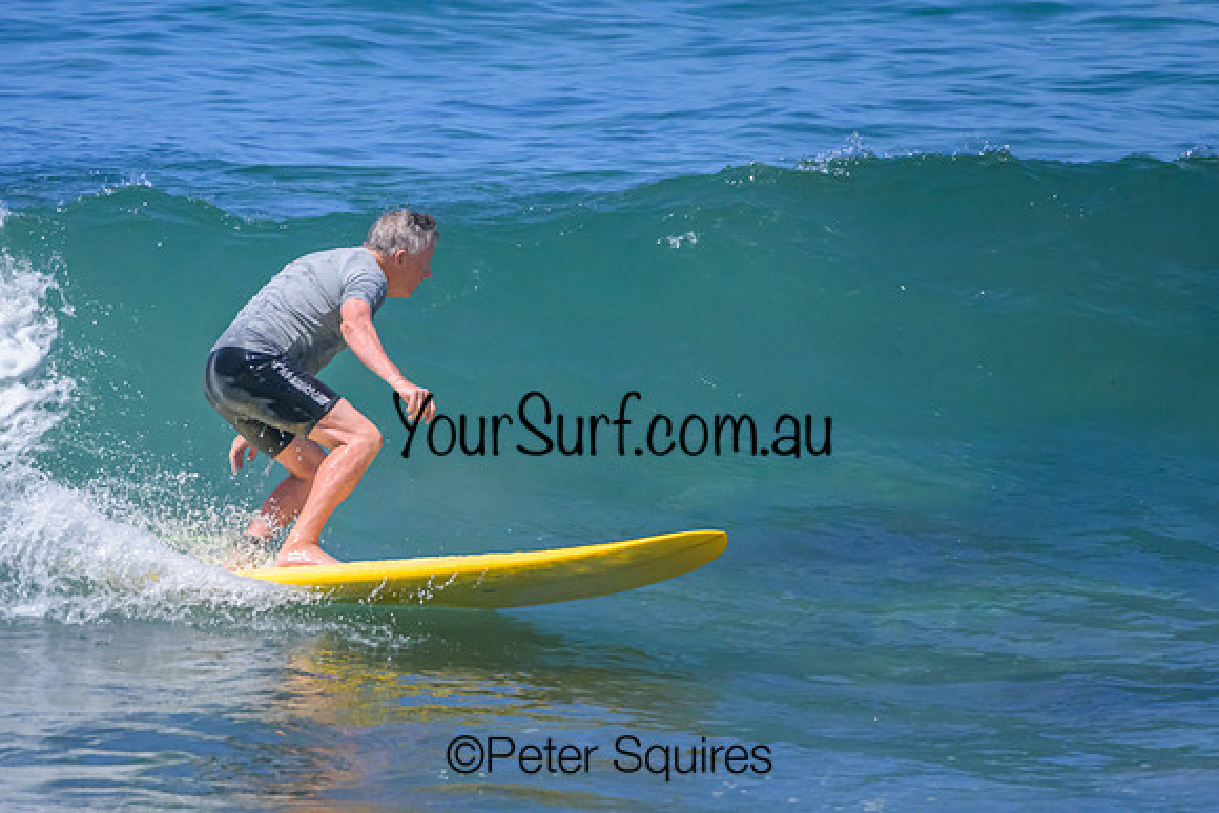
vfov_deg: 2.5
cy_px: 406
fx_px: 18627
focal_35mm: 550
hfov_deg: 3.7
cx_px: 610
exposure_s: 1/2000
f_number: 11
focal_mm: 550
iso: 8000
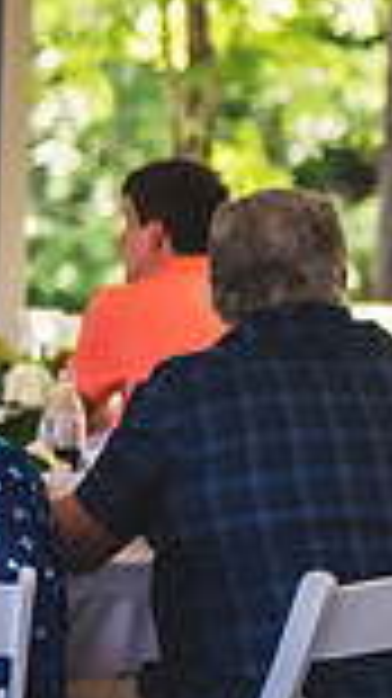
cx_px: -779
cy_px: 290
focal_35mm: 274
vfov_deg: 7.9
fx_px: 5071
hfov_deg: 4.3
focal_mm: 70
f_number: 2.8
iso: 400
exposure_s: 1/200
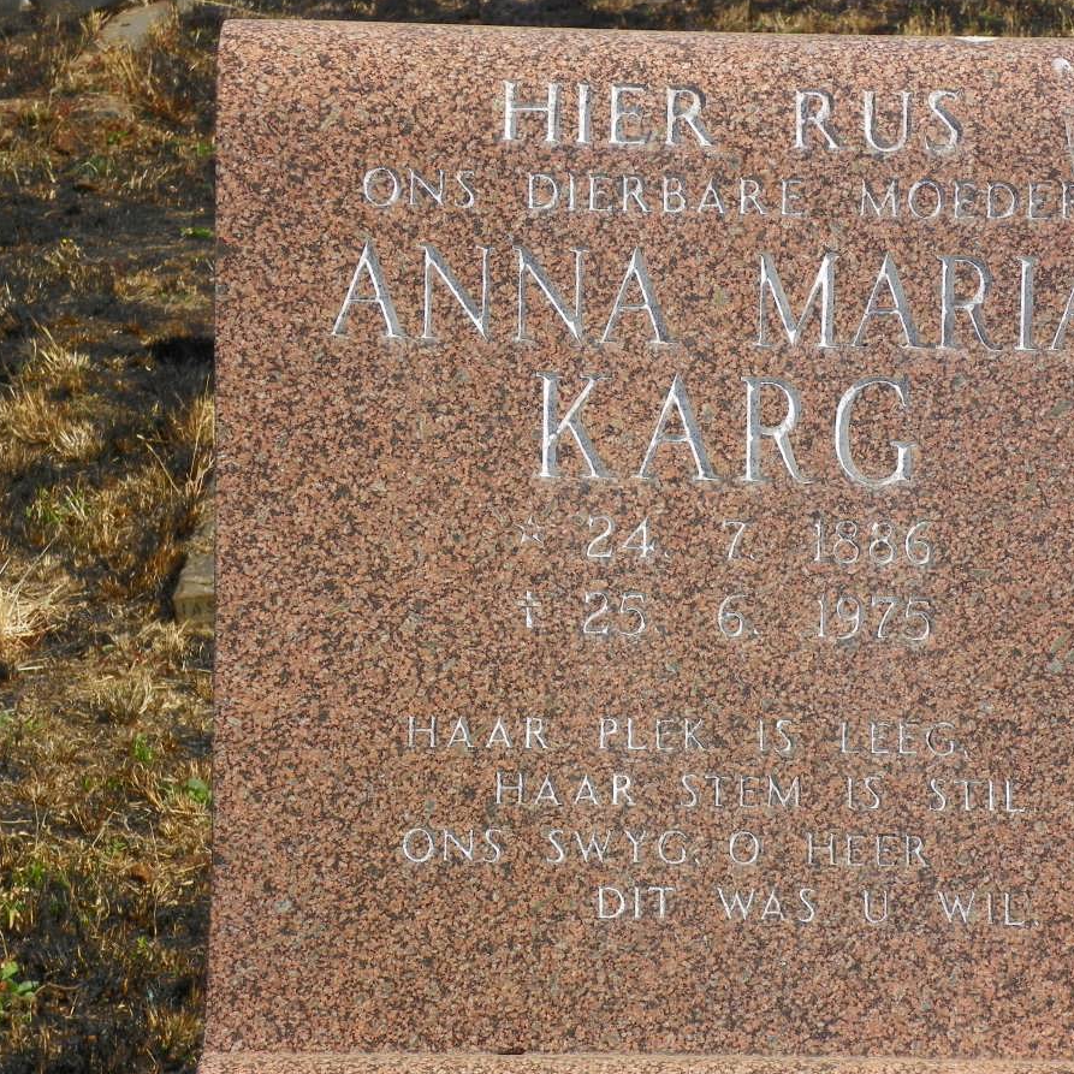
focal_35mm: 101
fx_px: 3545
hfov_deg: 17.2
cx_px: 695
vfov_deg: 17.2
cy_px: 538
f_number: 5.6
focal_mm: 15.1
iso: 64
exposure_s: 1/200
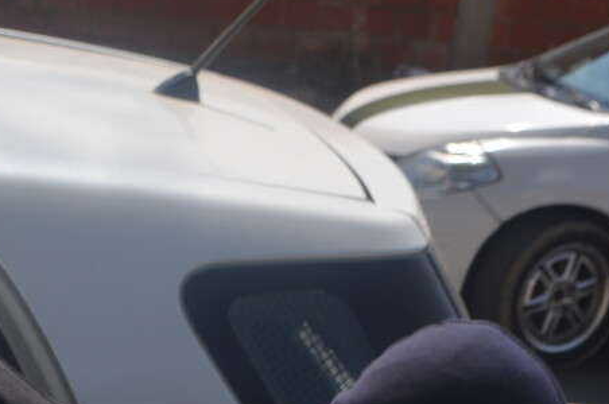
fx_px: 2196
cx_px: 82
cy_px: 386
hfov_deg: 15.6
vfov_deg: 10.4
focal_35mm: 130
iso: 100
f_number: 10
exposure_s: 1/200
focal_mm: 40
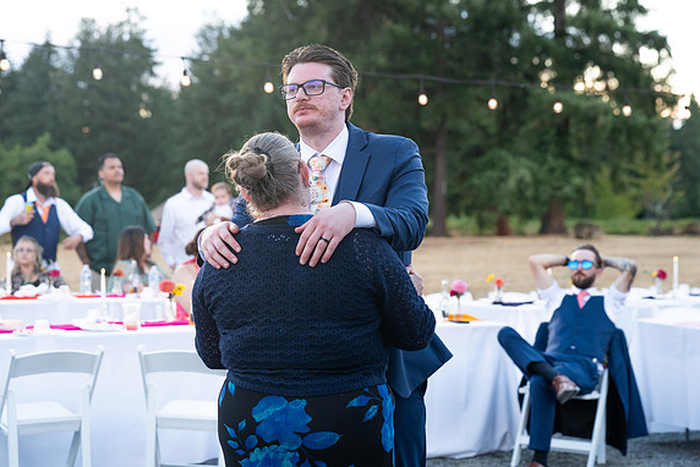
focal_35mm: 71
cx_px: 348
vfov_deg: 19.2
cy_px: 234
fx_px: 1381
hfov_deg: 28.4
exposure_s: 1/500
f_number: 4
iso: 2000
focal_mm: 70
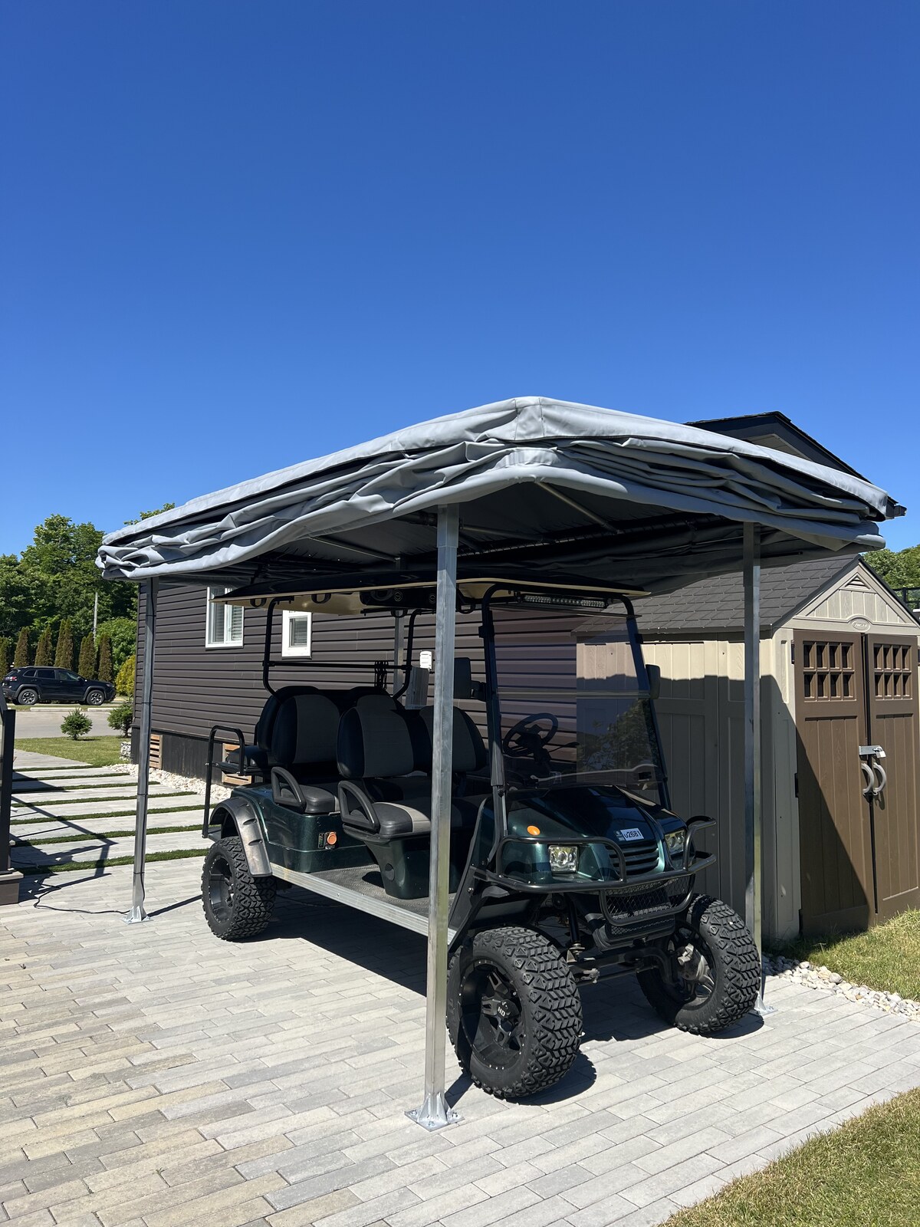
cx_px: 460
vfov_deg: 67.3
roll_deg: -0.2
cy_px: 614
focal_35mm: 26
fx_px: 921
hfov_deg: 53.1
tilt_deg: +4.4
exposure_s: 1/3460
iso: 50
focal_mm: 5.7
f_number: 1.5
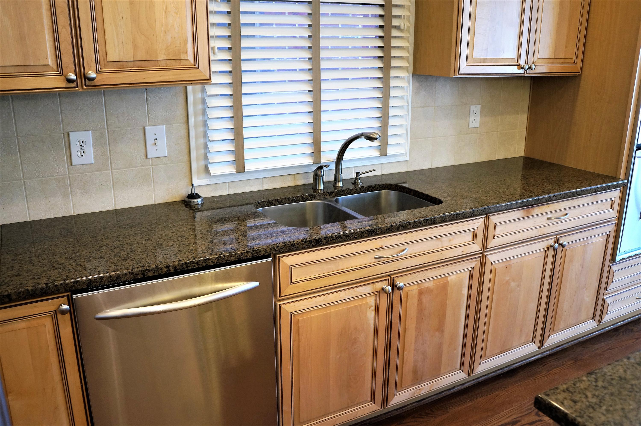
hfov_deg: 62.0
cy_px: 213
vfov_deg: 43.5
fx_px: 534
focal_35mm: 30
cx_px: 320
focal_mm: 20
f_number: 4
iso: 640
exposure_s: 1/60
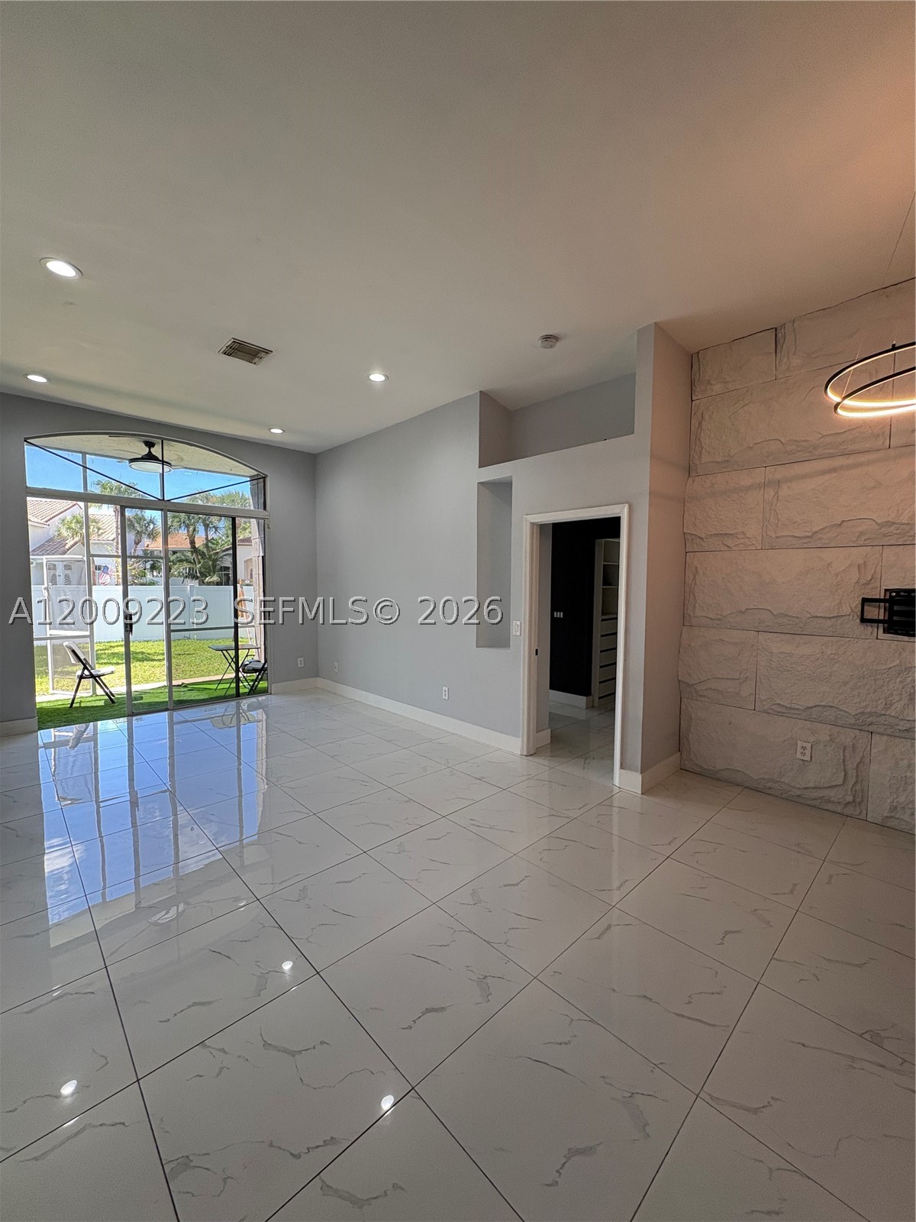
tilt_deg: -2.6
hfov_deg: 85.7
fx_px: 494
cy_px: 611
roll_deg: -0.5
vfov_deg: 102.1
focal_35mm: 14
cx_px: 458
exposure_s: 1/120
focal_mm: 2.22
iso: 125
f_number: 2.2
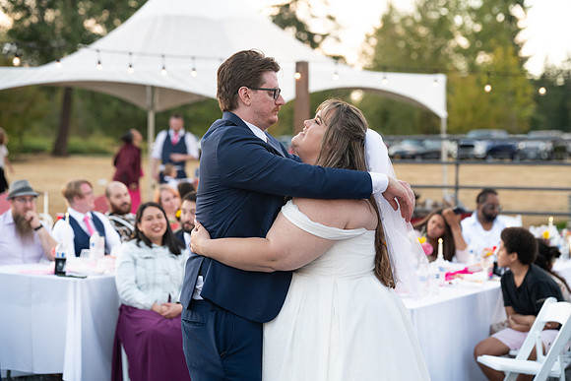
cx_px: 286
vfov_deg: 13.7
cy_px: 190
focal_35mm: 100
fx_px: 1586
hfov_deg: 20.4
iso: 1600
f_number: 4
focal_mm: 100
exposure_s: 1/500
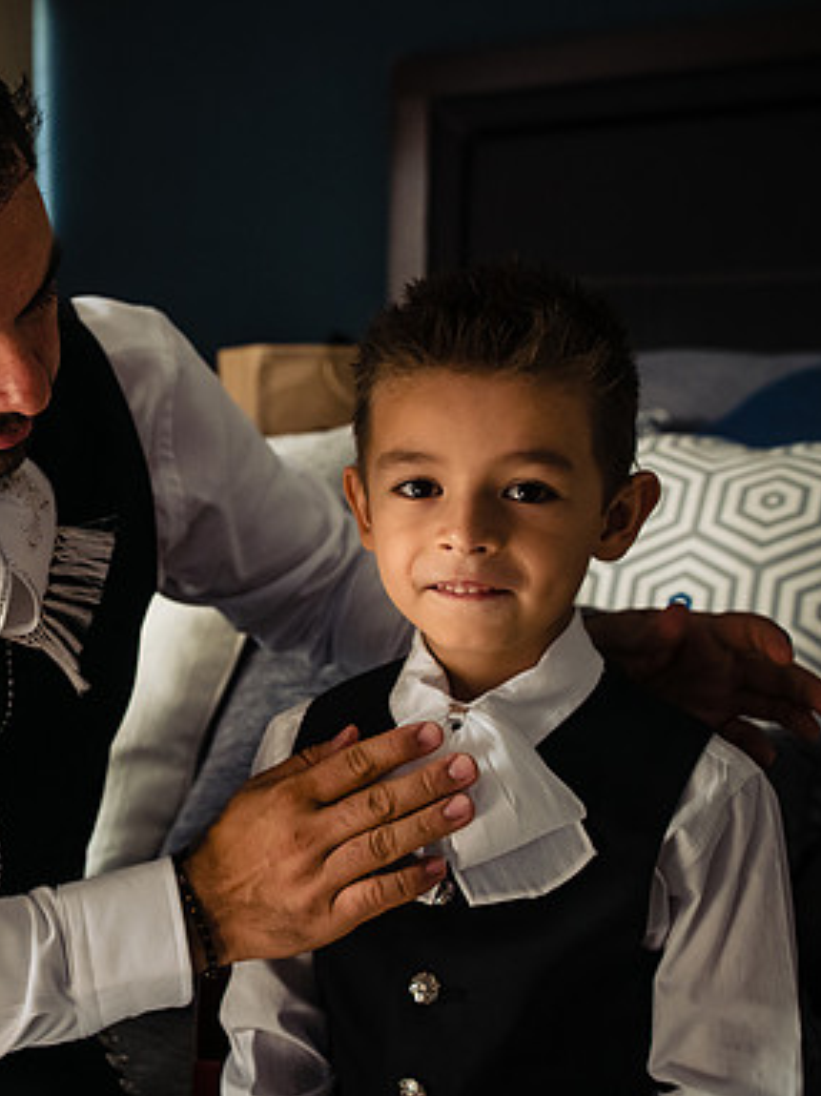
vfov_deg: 37.5
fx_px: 1614
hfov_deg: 27.3
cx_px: 43
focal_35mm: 51
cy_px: 551
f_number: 5
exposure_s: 1/250
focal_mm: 35
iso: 1600
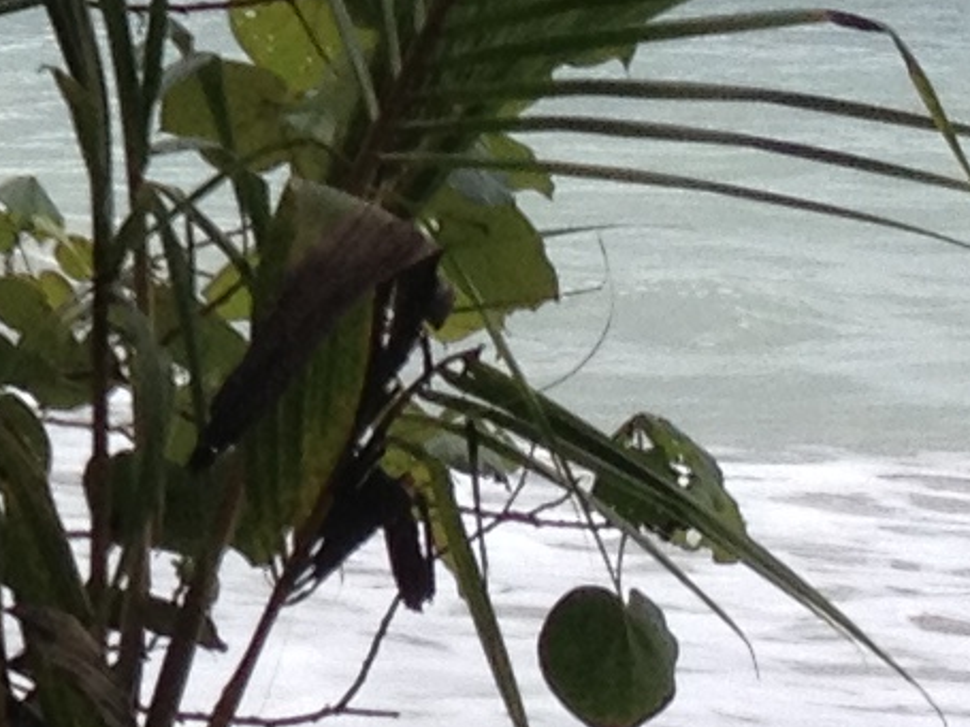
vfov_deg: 5.9
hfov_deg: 7.6
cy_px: -247
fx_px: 7032
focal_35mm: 251
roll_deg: -0.6
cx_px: -883
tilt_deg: -5.0
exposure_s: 1/511
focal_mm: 4.28
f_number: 2.4
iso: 50
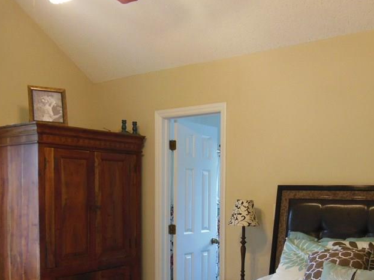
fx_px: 443
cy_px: 215
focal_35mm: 41
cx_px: 222
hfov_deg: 45.6
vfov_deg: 34.3
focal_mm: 4.5
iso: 400
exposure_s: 1/30
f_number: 3.5
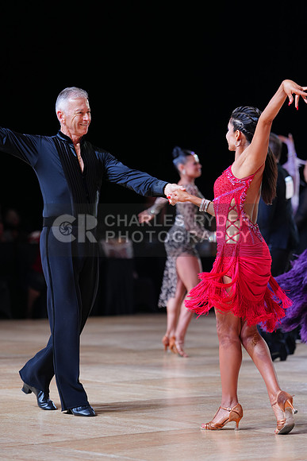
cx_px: 154
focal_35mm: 131
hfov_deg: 10.5
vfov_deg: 15.6
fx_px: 1675
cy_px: 230
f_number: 2.8
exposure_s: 1/400
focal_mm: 131
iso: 640
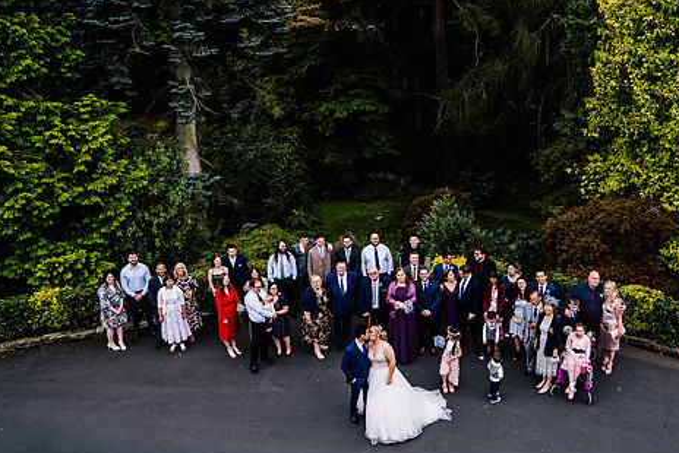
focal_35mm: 30
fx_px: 566
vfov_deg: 43.5
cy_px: 185
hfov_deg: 61.6
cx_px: 392
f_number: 3.5
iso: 400
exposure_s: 1/500
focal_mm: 24
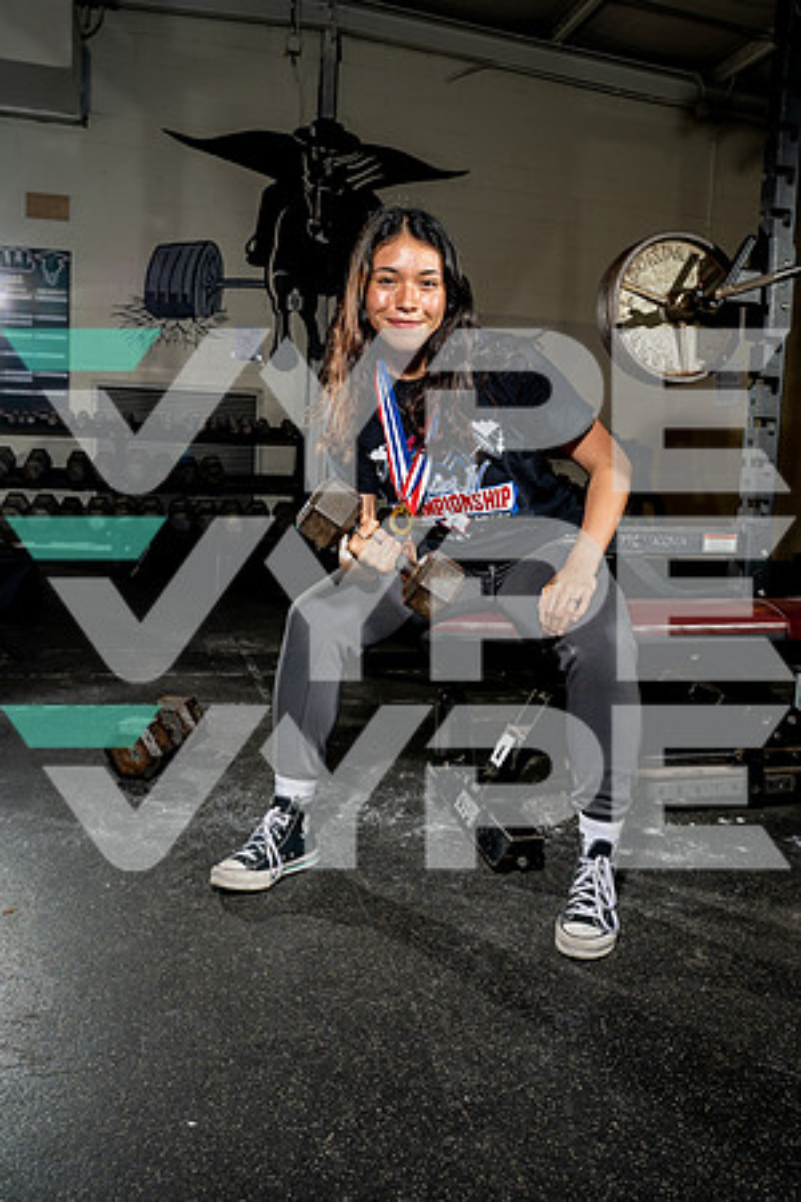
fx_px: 934
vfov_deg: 65.5
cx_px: 400
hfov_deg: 46.4
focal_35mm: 28
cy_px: 601
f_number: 5.6
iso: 200
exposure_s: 1/250
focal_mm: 28
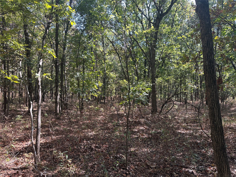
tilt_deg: -0.5
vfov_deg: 56.8
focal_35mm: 24
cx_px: 118
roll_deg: -0.9
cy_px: 88
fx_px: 164
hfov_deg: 71.6
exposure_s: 1/230
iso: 64
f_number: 1.78
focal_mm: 6.86
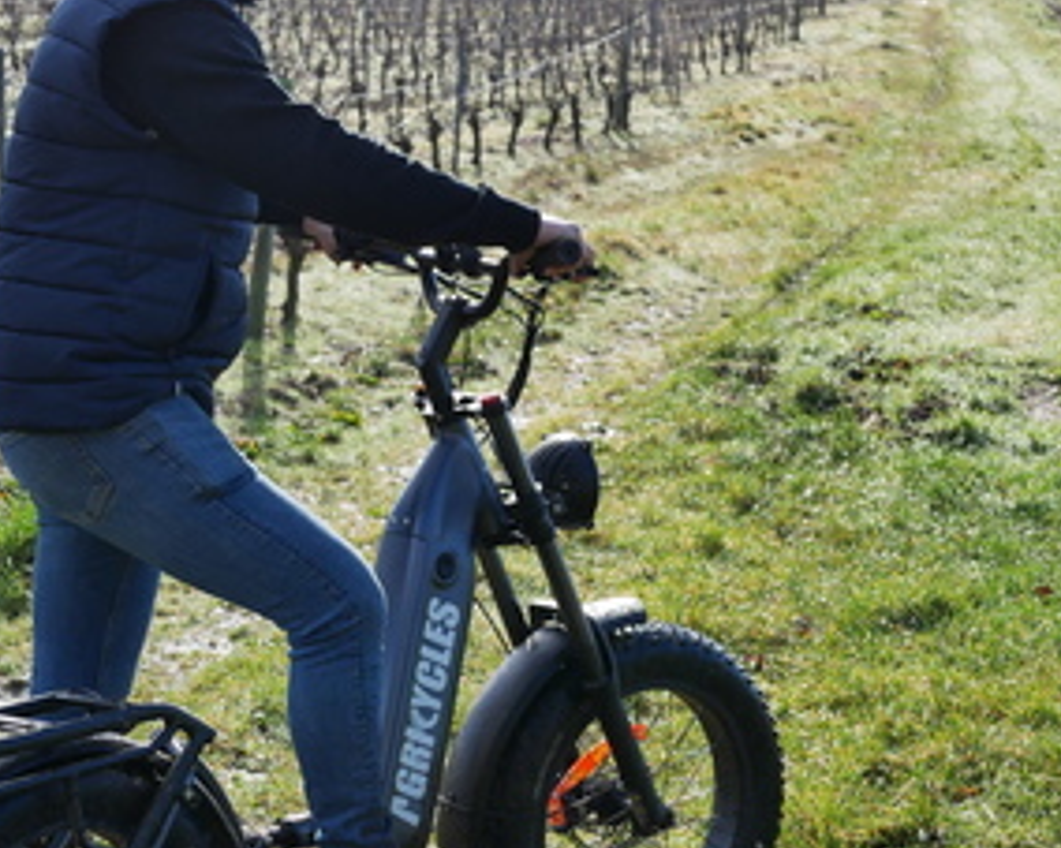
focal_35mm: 86
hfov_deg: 22.2
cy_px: 452
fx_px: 2700
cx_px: 534
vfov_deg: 17.9
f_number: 4.5
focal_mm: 25
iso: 200
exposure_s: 1/640
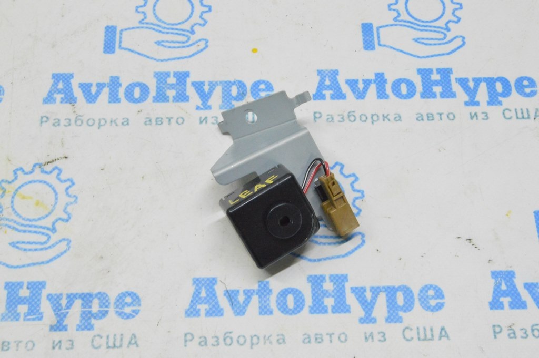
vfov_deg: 23.7
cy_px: 179
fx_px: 853
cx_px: 270
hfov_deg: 35.1
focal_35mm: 57
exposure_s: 1/20
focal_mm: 38
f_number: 20
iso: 6400
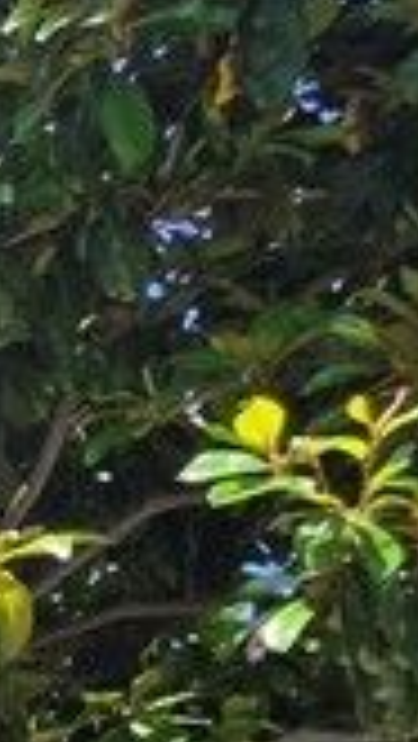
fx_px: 1731
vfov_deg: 19.8
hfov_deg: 9.1
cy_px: 1214
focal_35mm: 88
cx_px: -1047
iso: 32
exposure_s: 1/1167
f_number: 1.9
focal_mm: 2.2
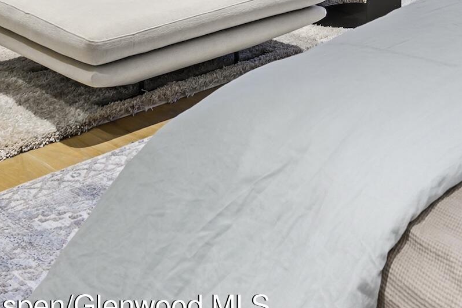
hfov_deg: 29.4
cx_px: 518
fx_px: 783
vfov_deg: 19.2
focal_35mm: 61
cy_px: -169
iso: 500
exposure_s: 1/1.67
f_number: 7.1
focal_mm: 18.5
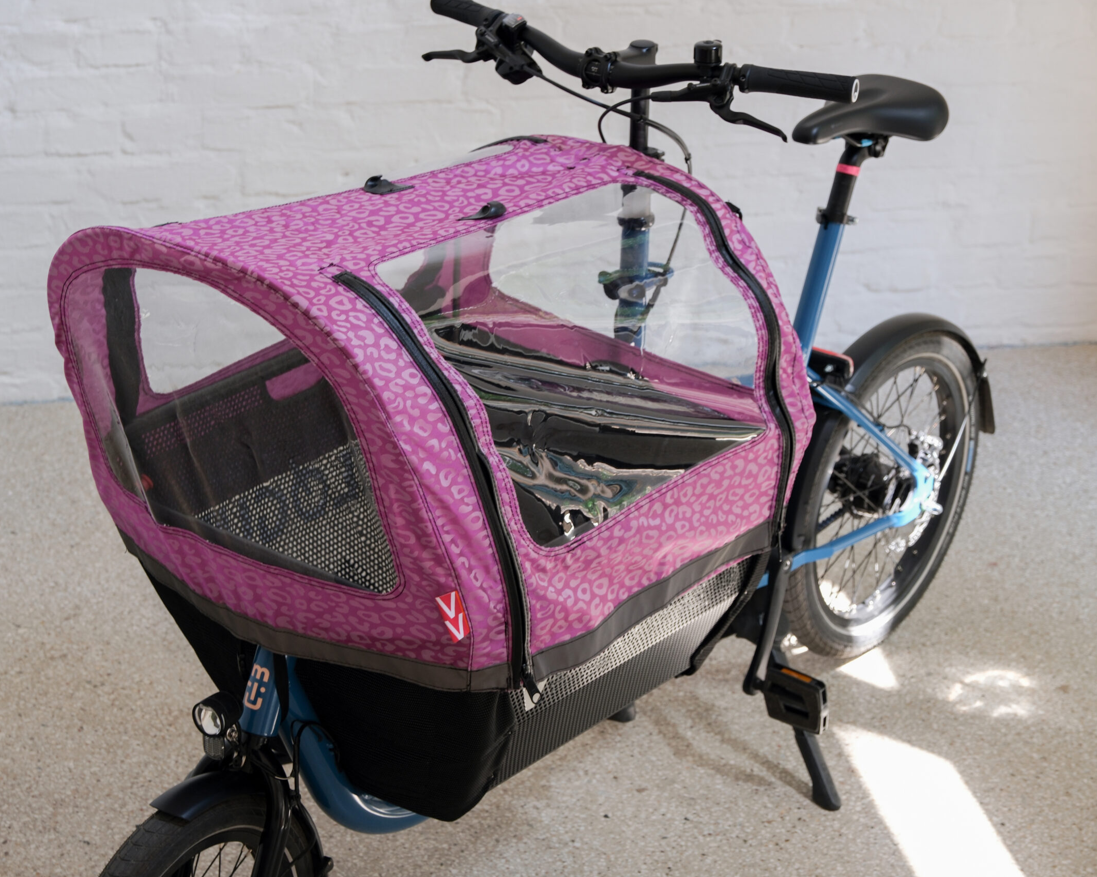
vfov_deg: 16.4
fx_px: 3051
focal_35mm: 94
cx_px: 479
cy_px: 440
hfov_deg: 20.4
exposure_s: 1/13
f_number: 5.6
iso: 200
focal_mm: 55
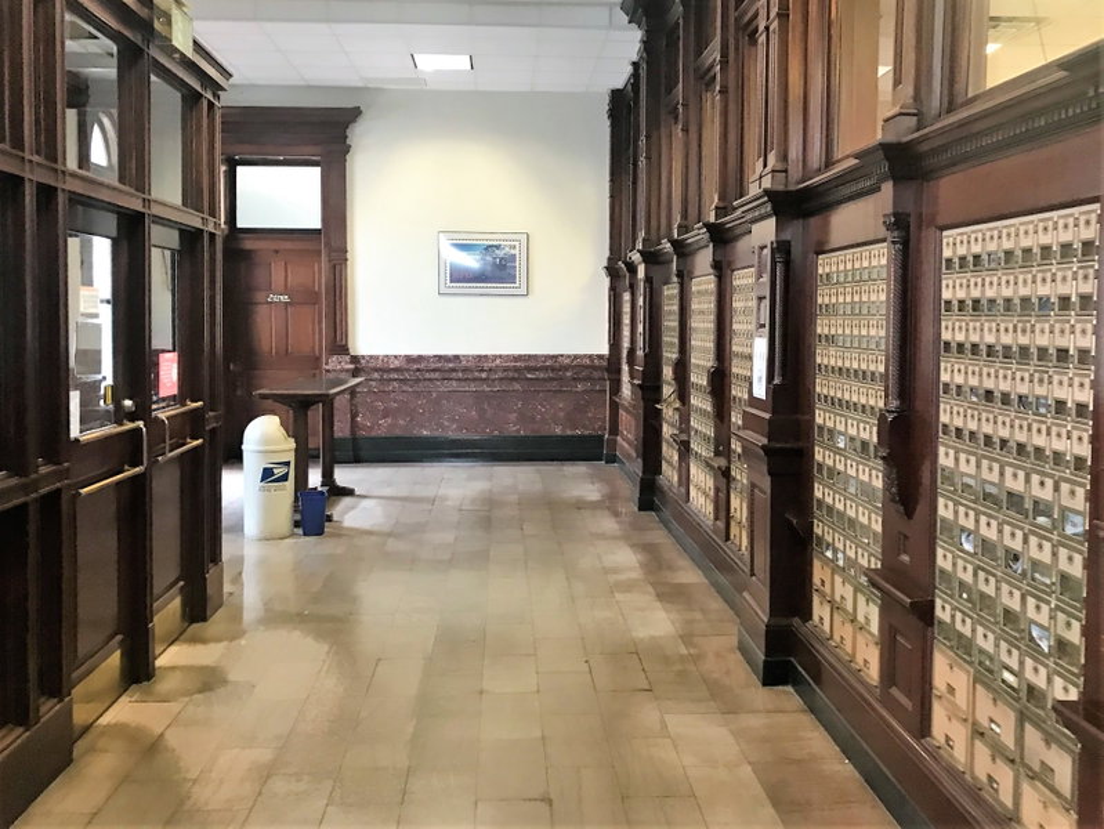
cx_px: 552
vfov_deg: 49.8
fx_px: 893
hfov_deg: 63.4
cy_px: 414
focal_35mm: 28
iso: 50
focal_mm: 3.99
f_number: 1.8
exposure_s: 1/15
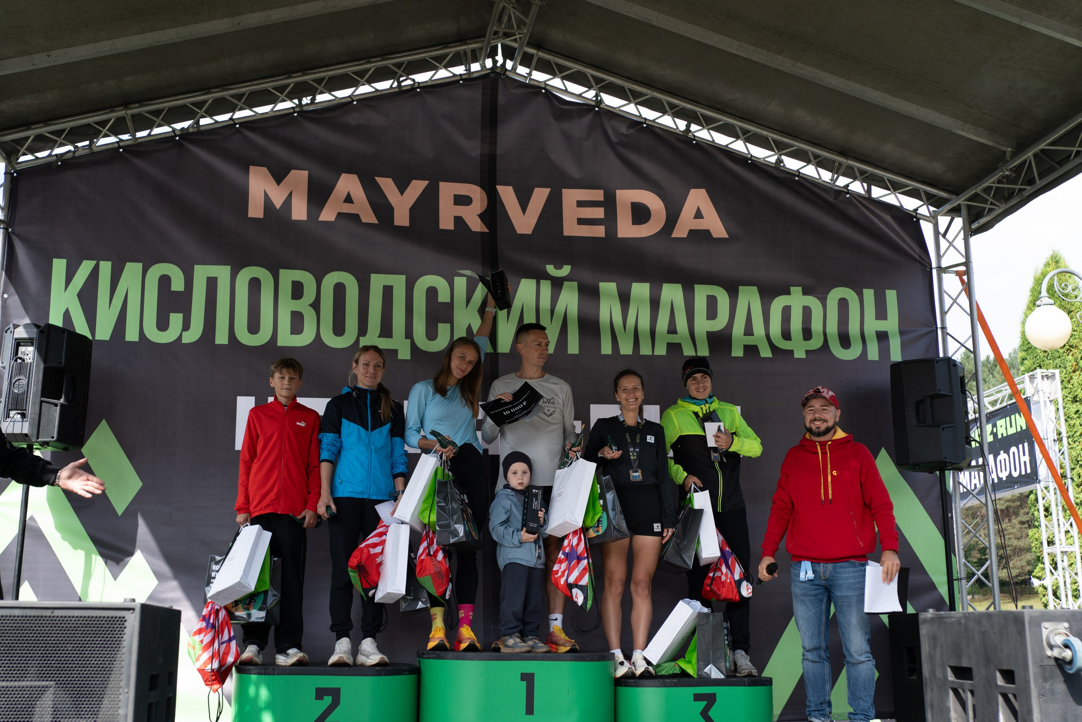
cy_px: 371
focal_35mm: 42
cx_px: 527
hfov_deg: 46.4
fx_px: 1263
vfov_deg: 31.9
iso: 200
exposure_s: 1/640
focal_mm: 35
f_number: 3.5
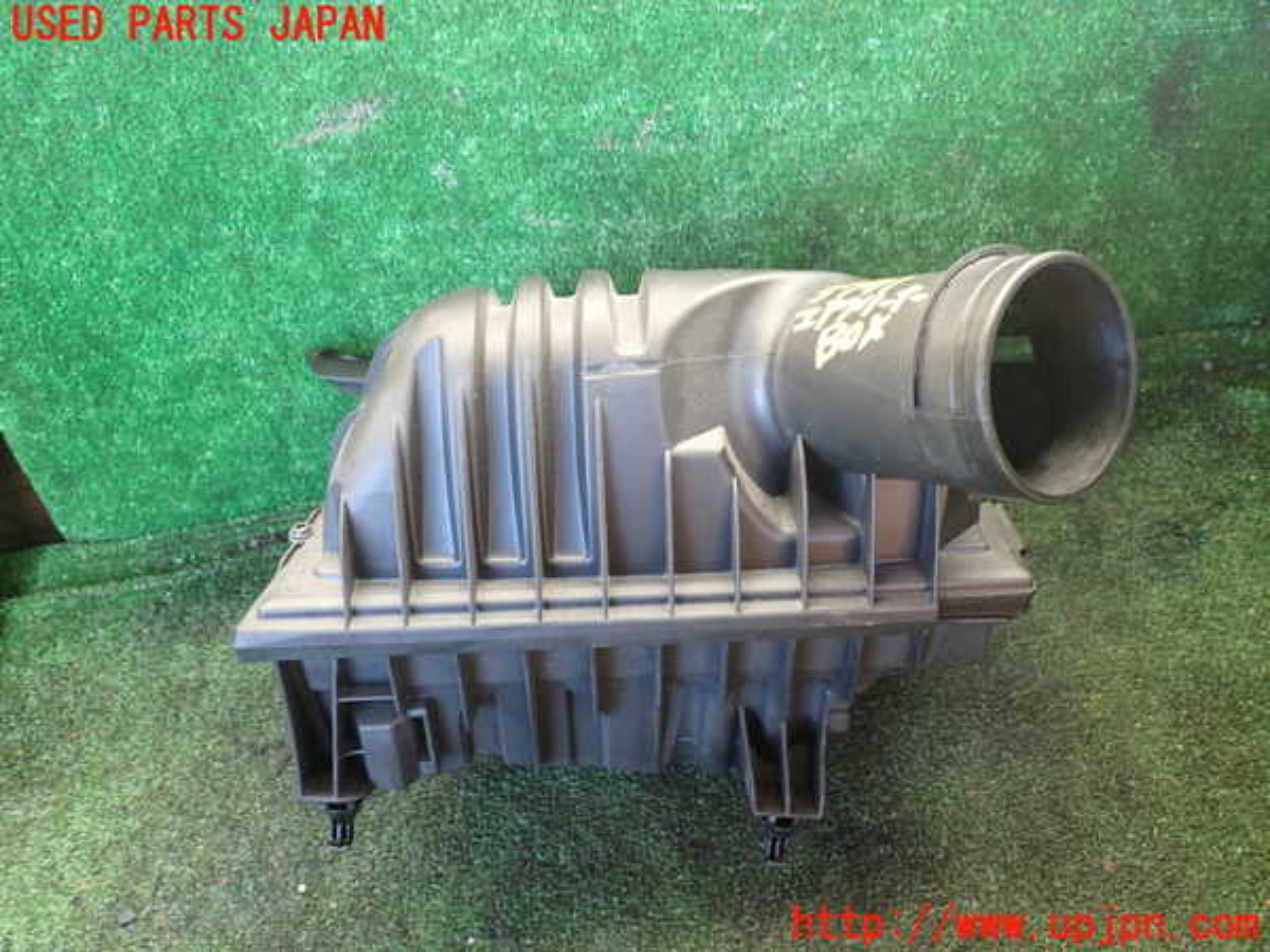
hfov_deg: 60.0
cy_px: 476
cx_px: 635
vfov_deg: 46.8
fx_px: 1101
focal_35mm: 30
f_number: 2.3
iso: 200
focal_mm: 5.4
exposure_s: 1/40
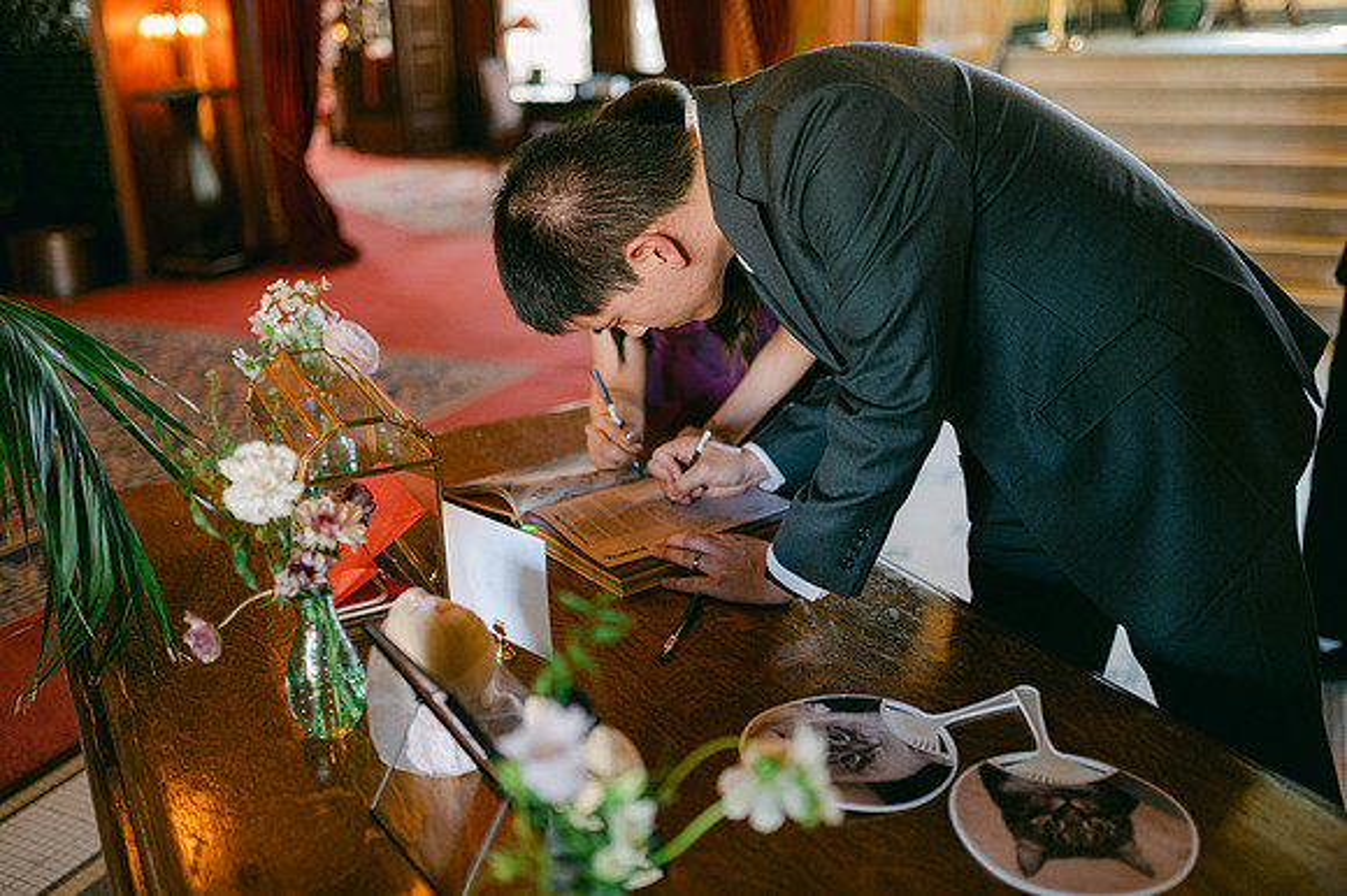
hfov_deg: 54.5
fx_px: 1309
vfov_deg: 37.8
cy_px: 448
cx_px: 674
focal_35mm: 35
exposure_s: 1/125
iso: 720
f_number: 1.4
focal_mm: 35
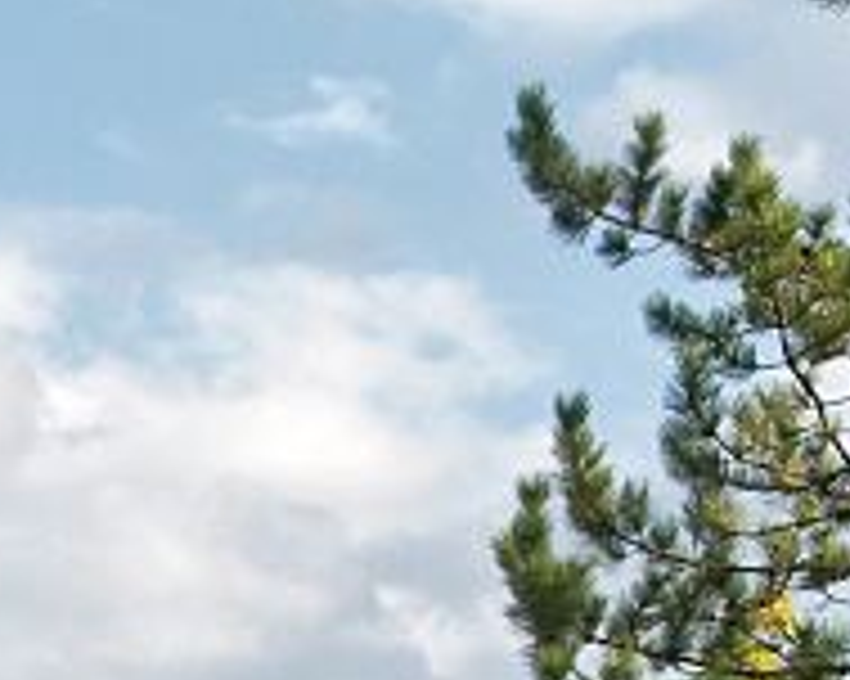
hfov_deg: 7.2
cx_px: -1423
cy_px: 1774
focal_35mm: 248
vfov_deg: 5.9
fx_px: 6236
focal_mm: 28
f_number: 8
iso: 200
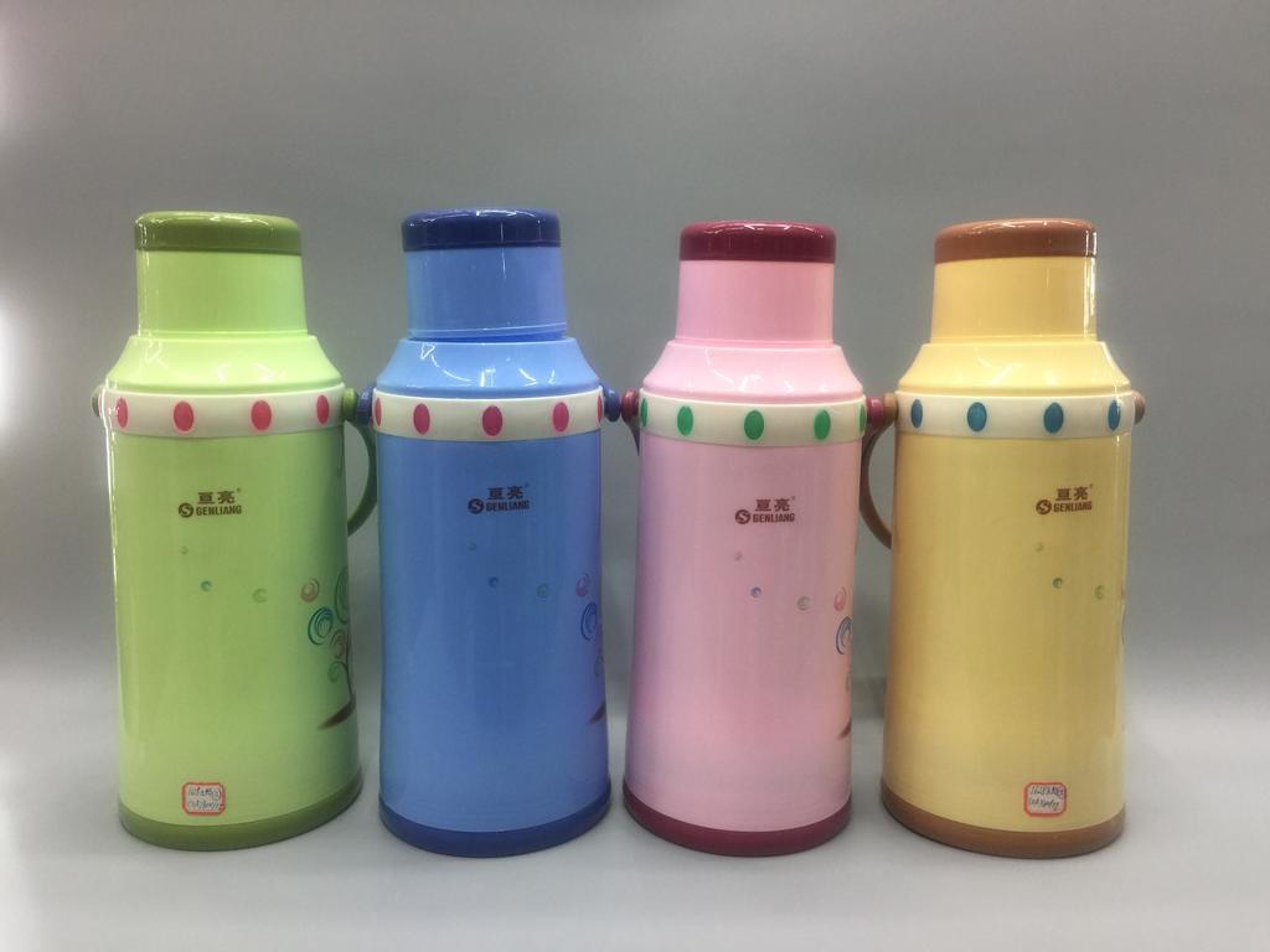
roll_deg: -0.3
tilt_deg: -9.2
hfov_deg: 61.7
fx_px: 1064
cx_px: 635
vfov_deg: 48.2
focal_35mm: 29
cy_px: 476
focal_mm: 4.15
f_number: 2.2
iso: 40
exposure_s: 1/17
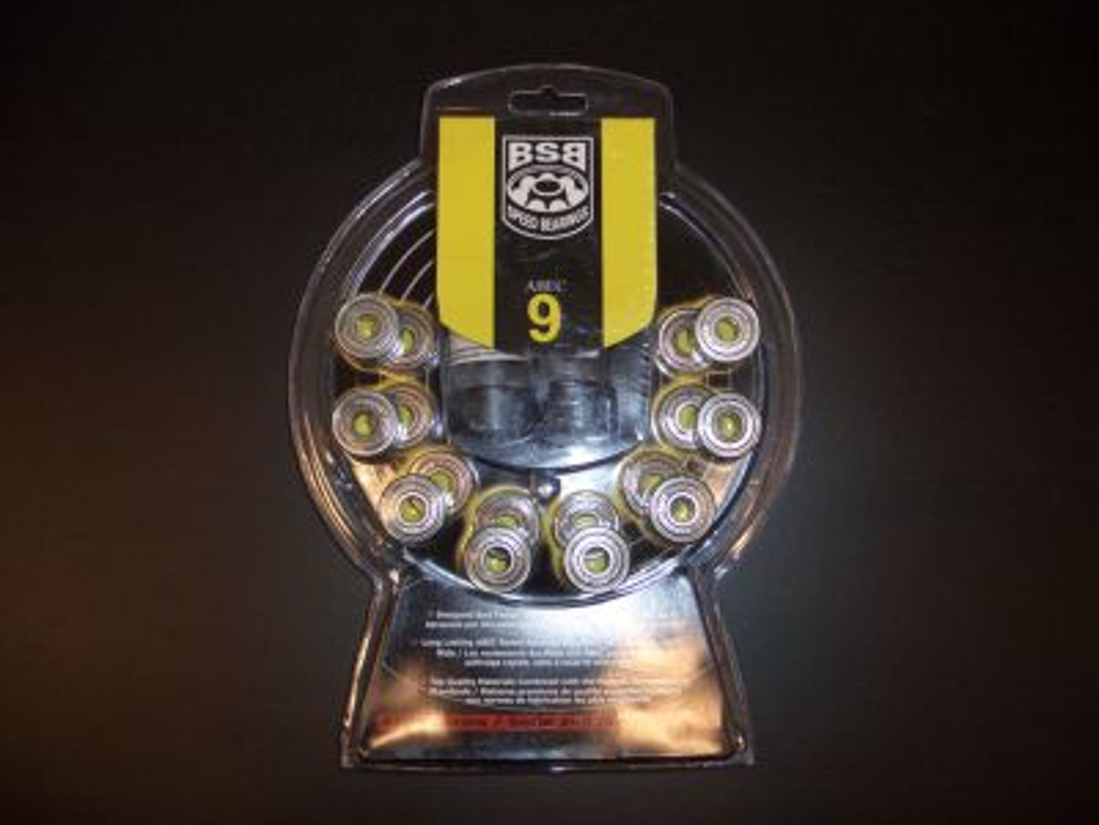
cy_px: 412
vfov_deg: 42.9
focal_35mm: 33
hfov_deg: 55.4
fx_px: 1048
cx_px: 550
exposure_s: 1/60
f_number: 2.8
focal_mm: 7.1
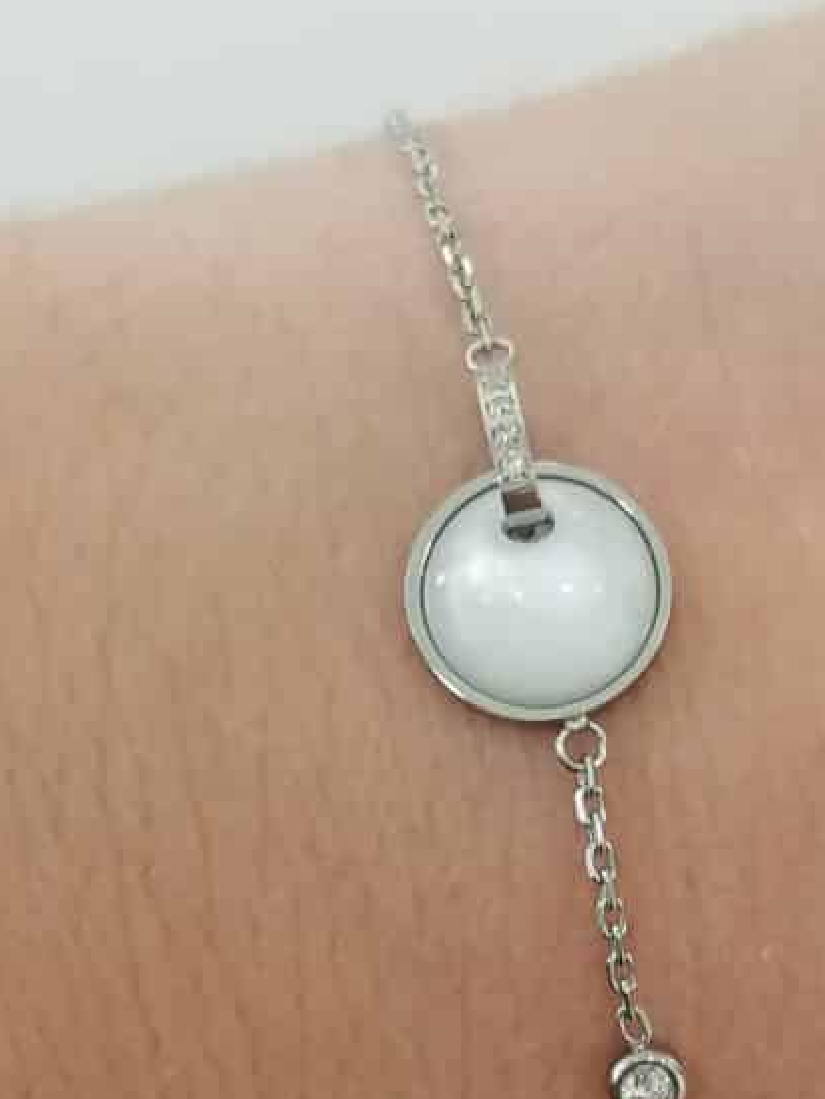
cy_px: 801
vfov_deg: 21.6
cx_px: 541
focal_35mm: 90
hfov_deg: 16.4
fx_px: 2858
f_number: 1.8
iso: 125
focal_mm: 4.75
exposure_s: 1/50
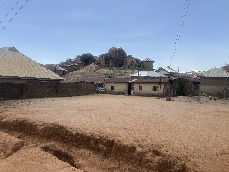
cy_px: 86
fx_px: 159
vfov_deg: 56.8
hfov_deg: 71.6
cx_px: 114
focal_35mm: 24
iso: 80
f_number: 1.78
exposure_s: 1/3597
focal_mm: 6.86
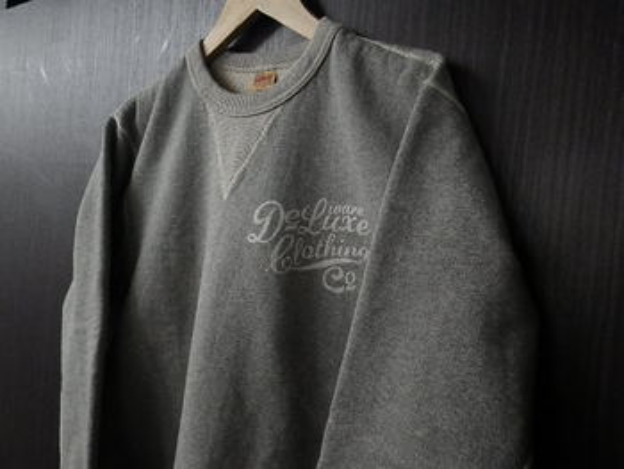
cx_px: 312
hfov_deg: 63.4
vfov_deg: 49.8
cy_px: 234
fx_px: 505
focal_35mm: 28
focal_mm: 5
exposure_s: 1/50
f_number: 3.5
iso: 500
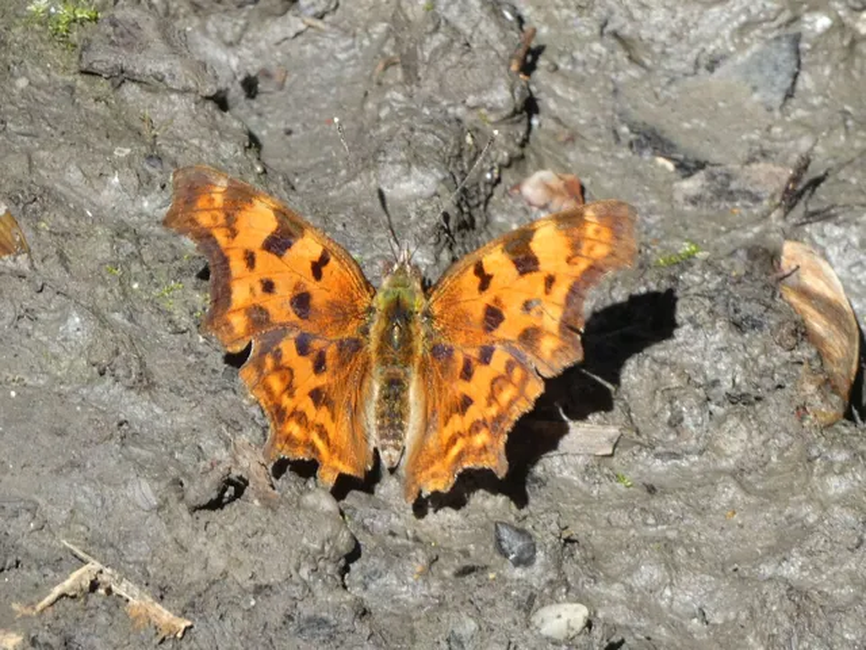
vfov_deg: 3.4
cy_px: 325
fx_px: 11008
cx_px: 433
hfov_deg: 4.5
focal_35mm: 440
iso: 125
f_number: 5.6
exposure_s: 1/100
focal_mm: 78.8
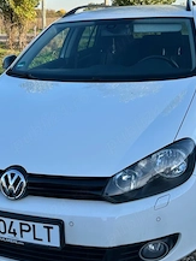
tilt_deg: -18.4
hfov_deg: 30.2
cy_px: 136
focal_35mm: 48
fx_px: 362
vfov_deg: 39.6
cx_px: 75
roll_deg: +1.6
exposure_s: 1/1311
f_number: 1.5
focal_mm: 5.7
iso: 50
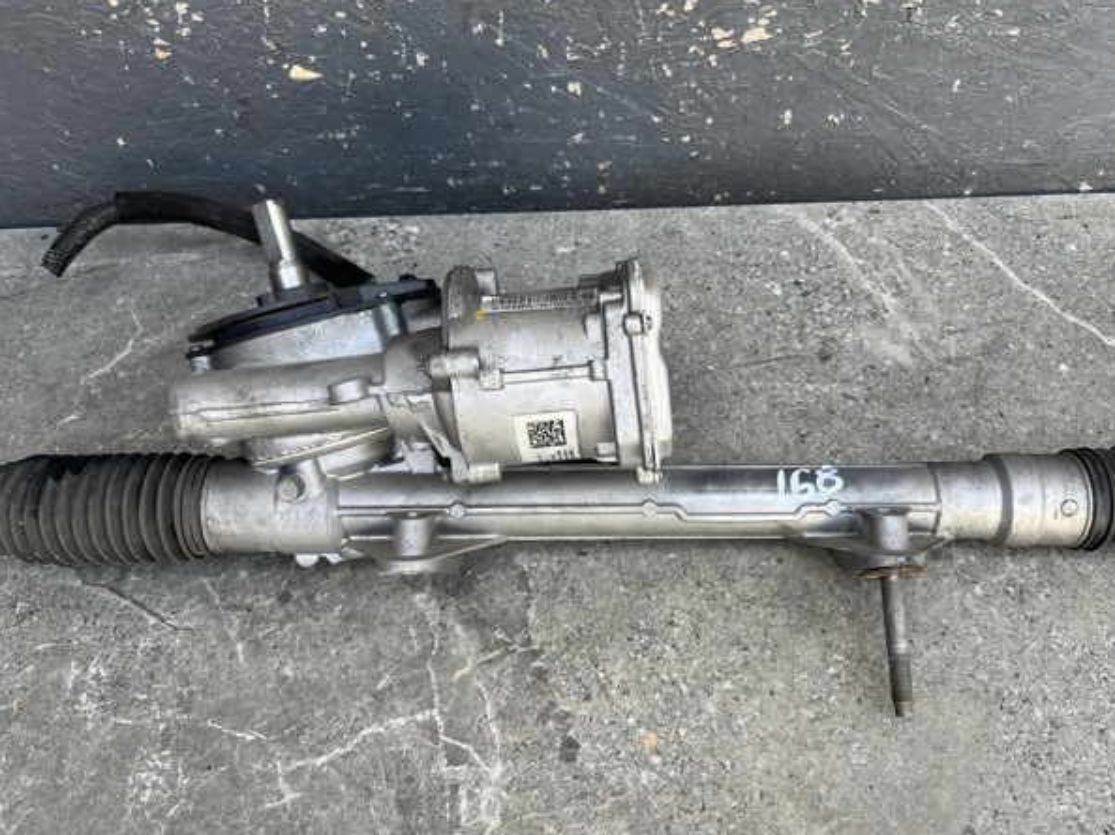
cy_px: 399
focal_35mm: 28
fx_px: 902
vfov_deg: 49.7
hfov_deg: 63.4
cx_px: 597
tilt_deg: -49.0
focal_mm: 5.1
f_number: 1.6
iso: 40
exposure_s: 1/175
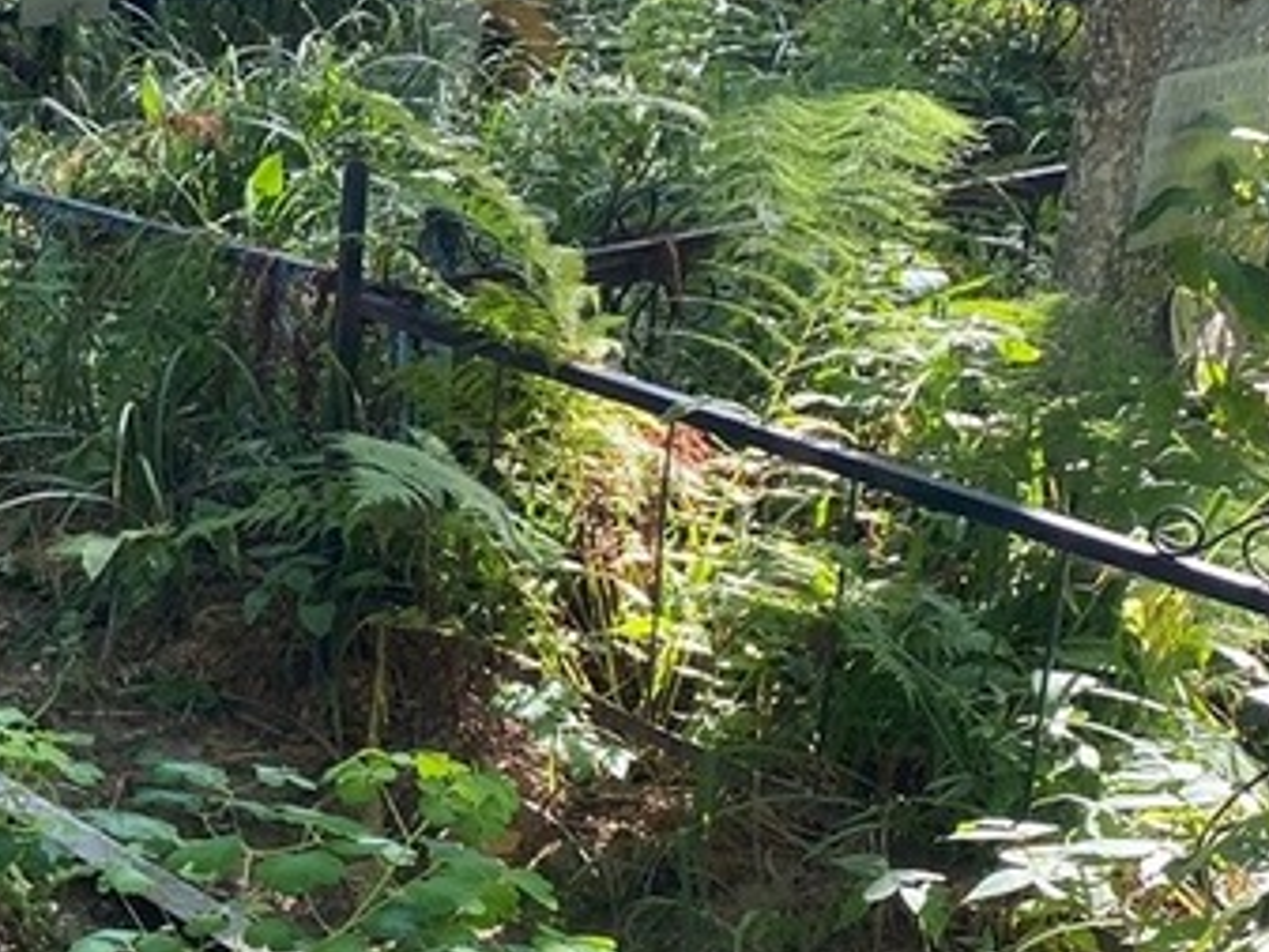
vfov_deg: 18.7
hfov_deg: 22.9
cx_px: -218
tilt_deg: -17.4
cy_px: 485
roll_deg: +0.7
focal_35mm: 79
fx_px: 2897
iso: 40
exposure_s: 1/122
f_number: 1.8
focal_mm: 4.25
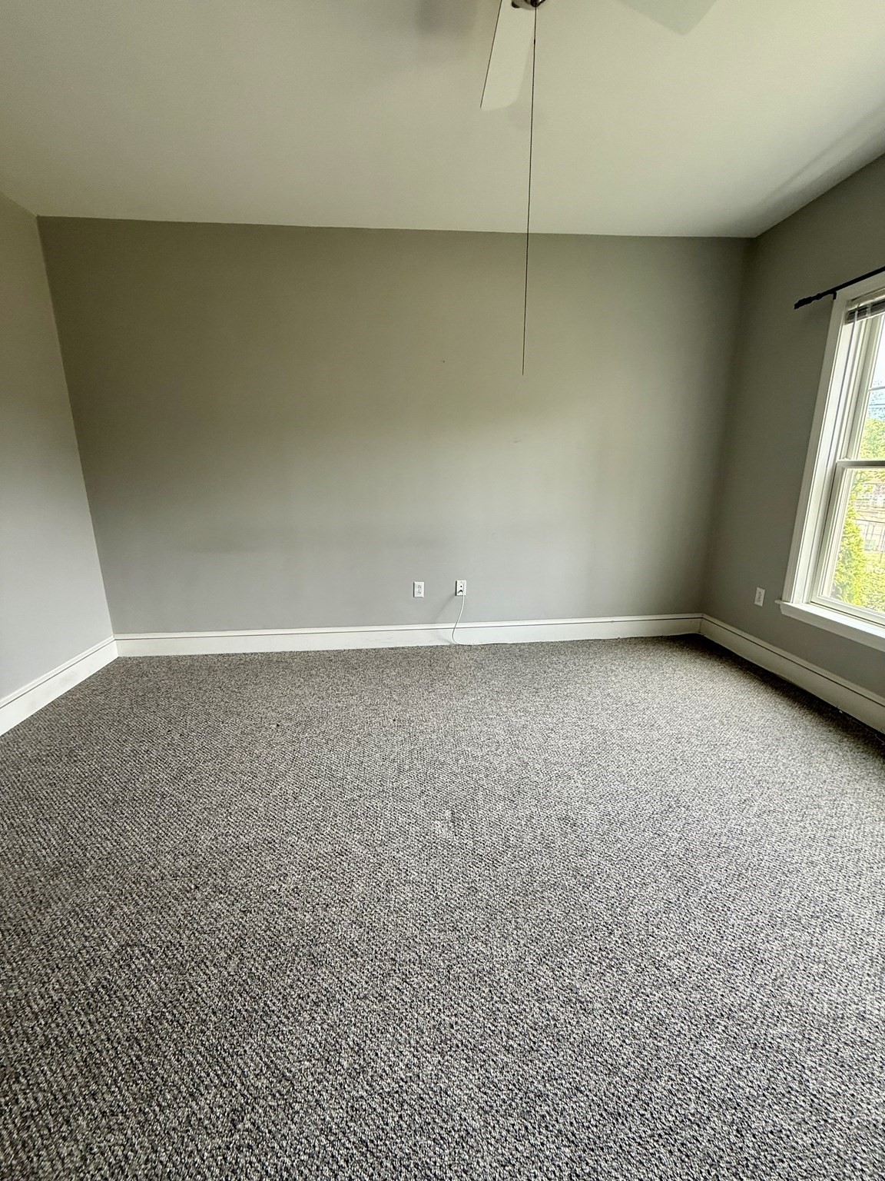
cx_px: 442
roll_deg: -1.2
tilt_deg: -13.8
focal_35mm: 14
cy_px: 590
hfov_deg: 85.7
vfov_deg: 102.1
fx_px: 477
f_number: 2.2
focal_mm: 2.22
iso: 160
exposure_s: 1/120
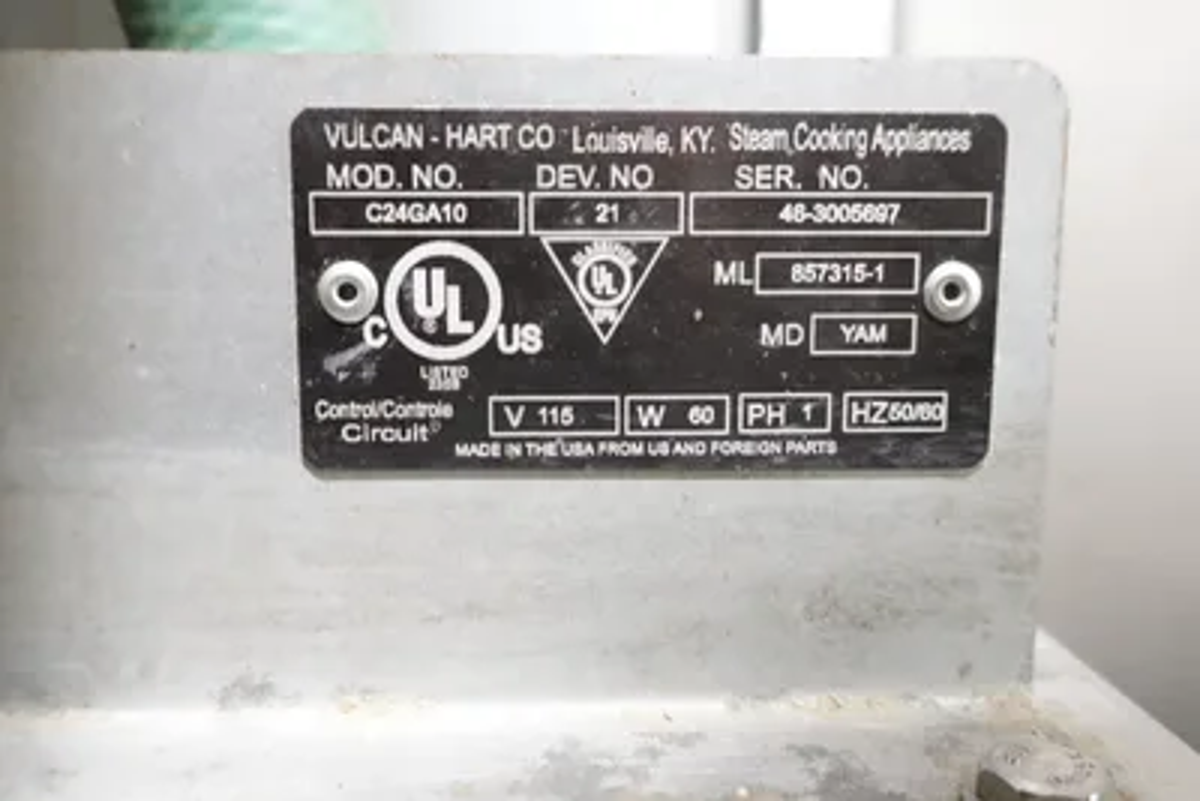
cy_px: 400
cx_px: 600
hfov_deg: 60.3
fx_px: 1034
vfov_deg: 42.4
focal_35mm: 31
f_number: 3.5
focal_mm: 11.52
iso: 4000
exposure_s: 1/40
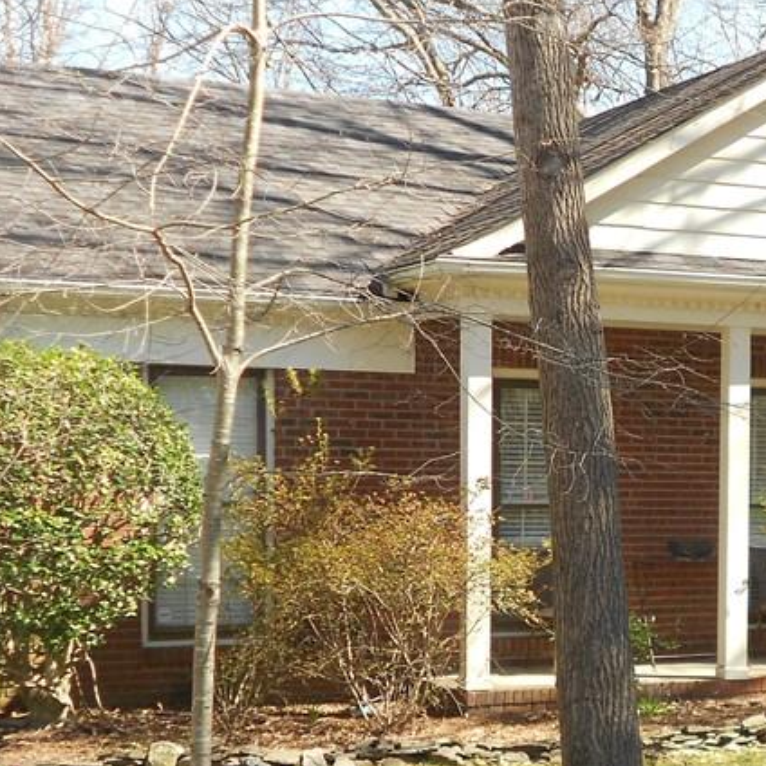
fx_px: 1978
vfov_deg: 21.8
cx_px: 802
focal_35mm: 79
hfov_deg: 21.0
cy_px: 562
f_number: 3.9
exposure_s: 1/125
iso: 80
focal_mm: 6.7
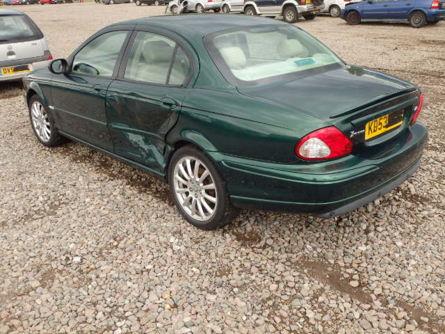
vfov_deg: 41.8
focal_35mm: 34
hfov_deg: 54.0
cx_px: 222
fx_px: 437
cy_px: 167
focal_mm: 6.1
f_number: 4.4
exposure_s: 1/250
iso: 125
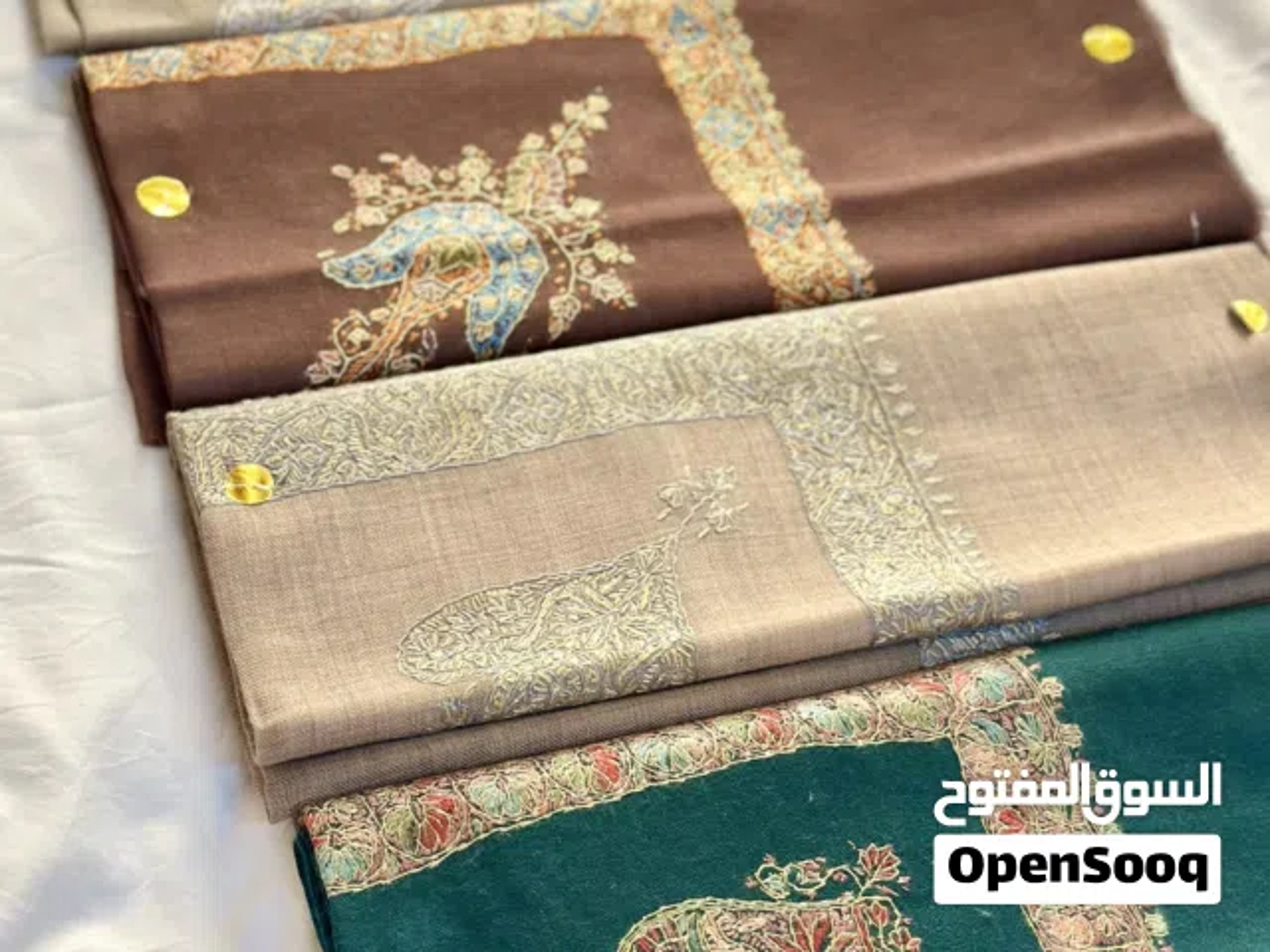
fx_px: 1761
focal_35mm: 48
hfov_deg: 39.7
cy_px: 476
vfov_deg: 30.3
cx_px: 635
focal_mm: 6.86
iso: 200
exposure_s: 1/50
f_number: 1.78
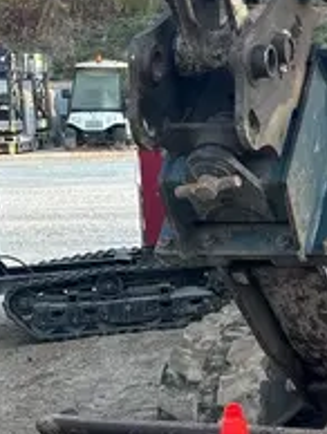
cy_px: 167
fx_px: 1232
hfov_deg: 14.2
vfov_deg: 20.0
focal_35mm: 98
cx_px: 490
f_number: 1.6
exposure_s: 1/179
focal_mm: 5.96
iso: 40
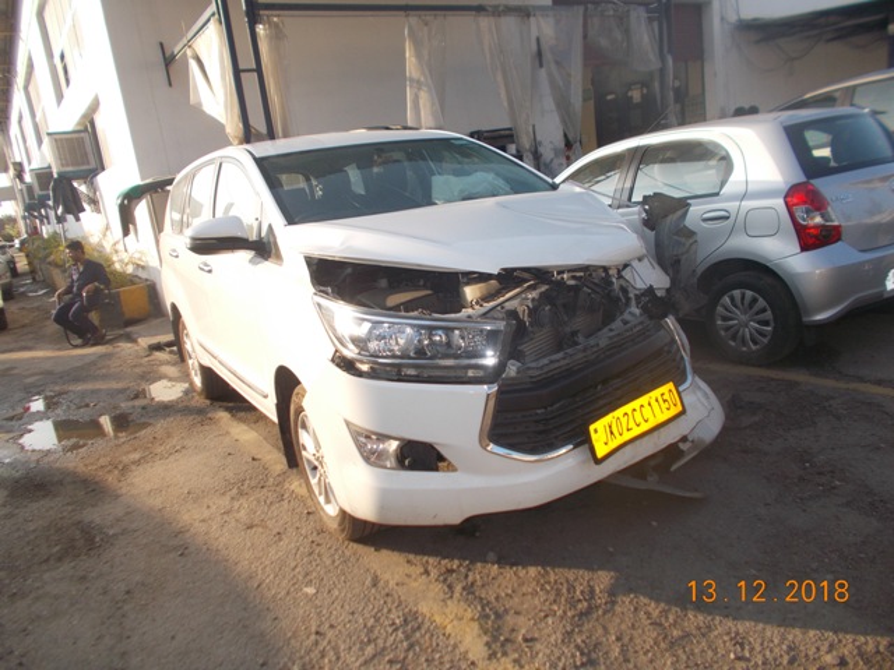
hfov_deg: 67.3
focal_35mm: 26
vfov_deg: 53.1
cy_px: 335
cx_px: 447
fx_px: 671
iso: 80
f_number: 3.2
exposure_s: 1/320
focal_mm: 4.6
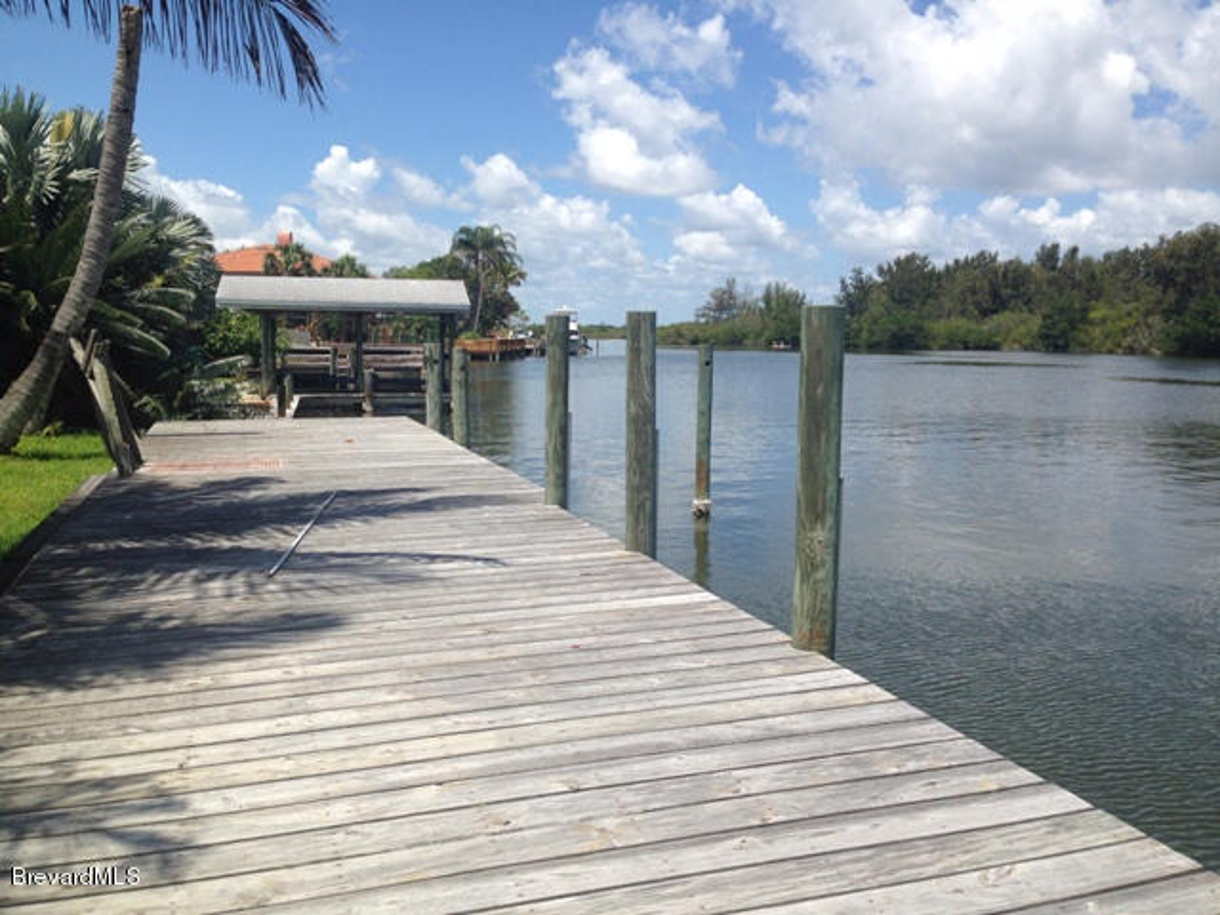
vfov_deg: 42.9
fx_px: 1163
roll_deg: -1.9
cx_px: 610
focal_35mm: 33
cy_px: 458
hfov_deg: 55.4
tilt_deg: -4.7
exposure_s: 1/2088
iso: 50
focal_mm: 4.12
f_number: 2.4
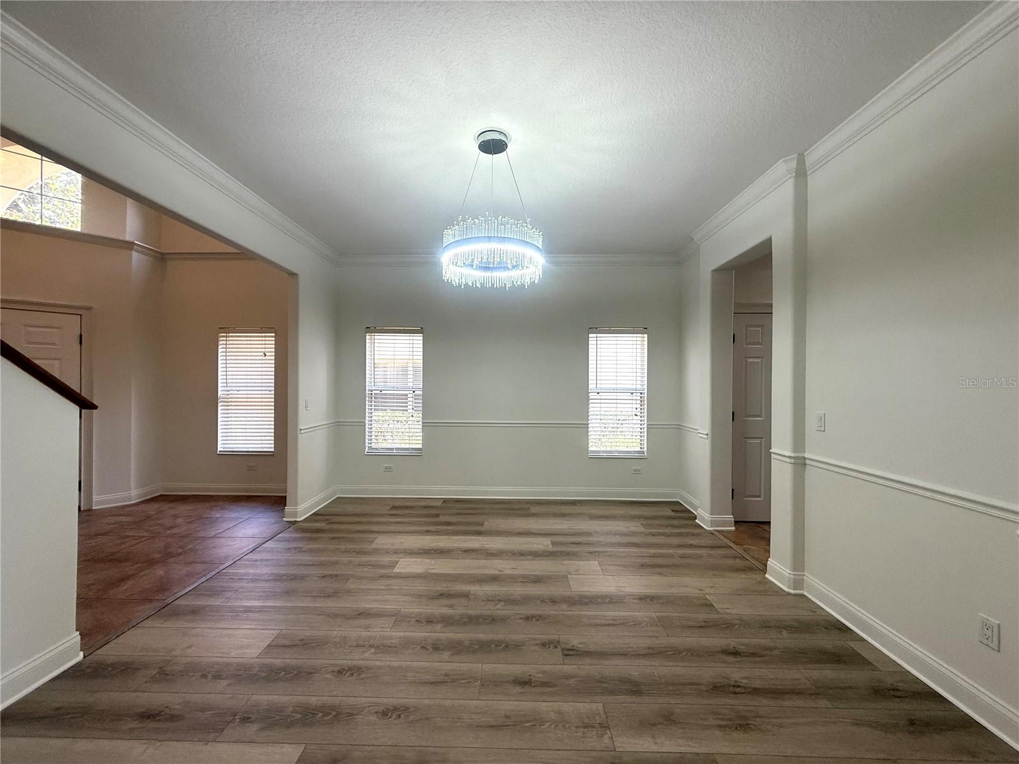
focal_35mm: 14
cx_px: 510
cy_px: 382
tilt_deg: -0.3
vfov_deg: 85.7
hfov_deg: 102.1
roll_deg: -0.6
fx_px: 412
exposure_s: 1/120
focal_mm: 2.22
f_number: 2.2
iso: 125
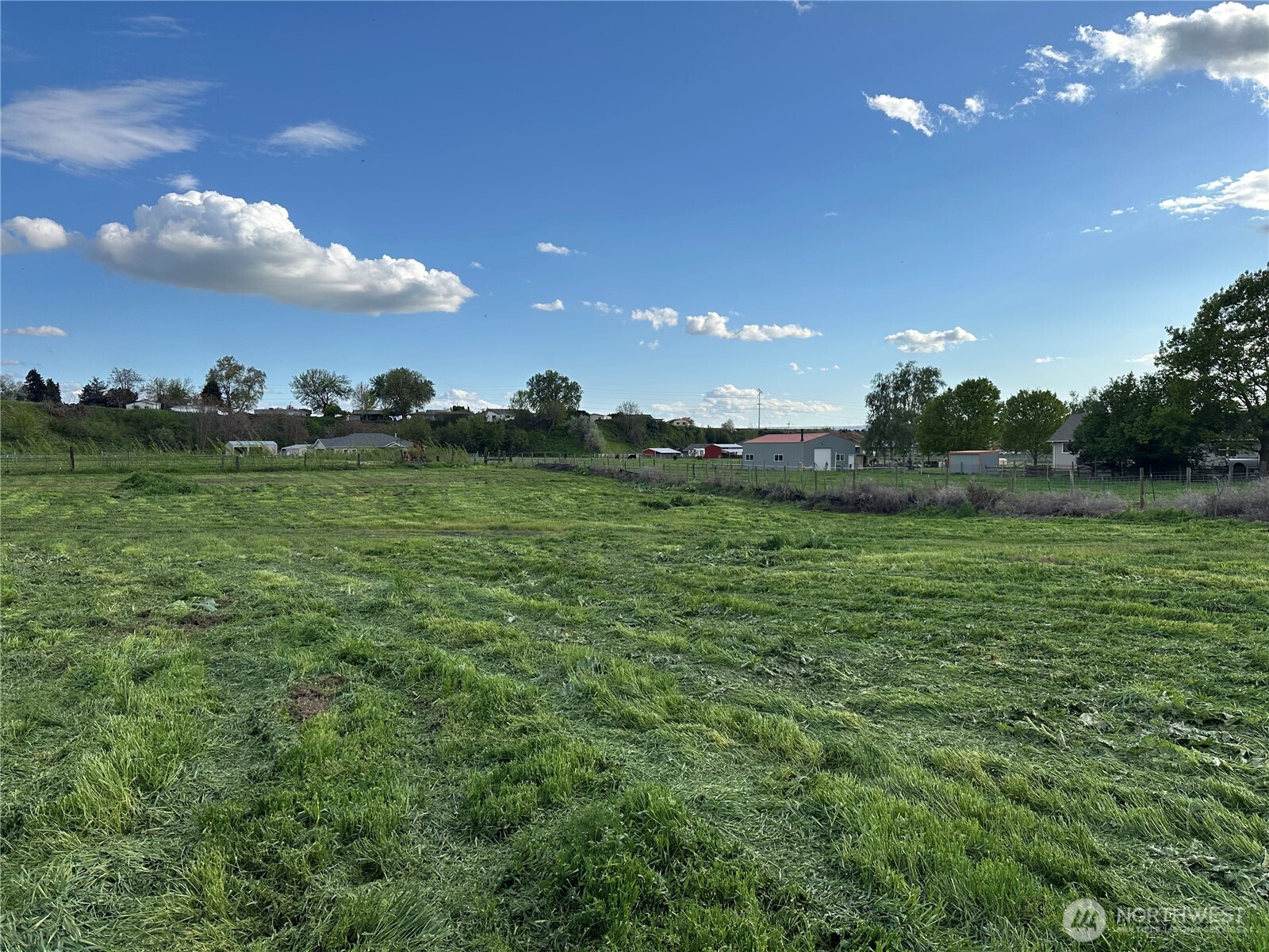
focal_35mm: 24
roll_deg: +0.7
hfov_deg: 71.6
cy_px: 476
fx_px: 880
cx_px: 634
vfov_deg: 56.8
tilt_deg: -2.8
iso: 80
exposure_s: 1/4348
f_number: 1.78
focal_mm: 6.86
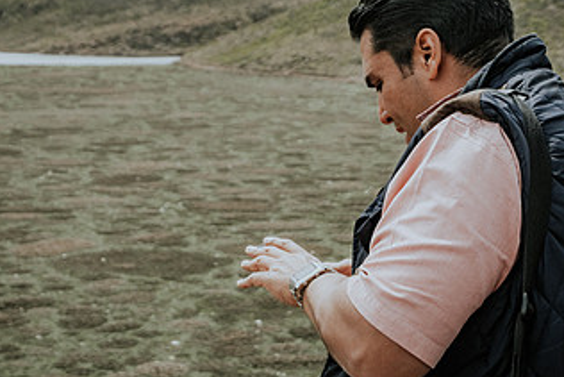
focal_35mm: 73
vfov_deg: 18.6
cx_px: 284
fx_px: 1144
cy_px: 126
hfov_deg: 27.7
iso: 250
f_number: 3.8
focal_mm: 26
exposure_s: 1/3200
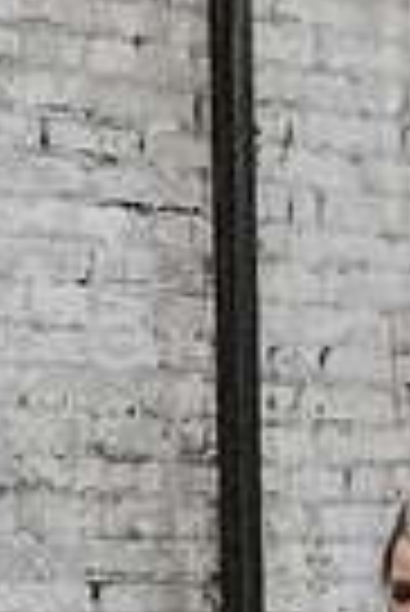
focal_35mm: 116
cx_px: 401
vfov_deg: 16.5
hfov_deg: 11.7
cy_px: 819
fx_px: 1976
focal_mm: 35
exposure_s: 1/250
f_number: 3.2
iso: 800
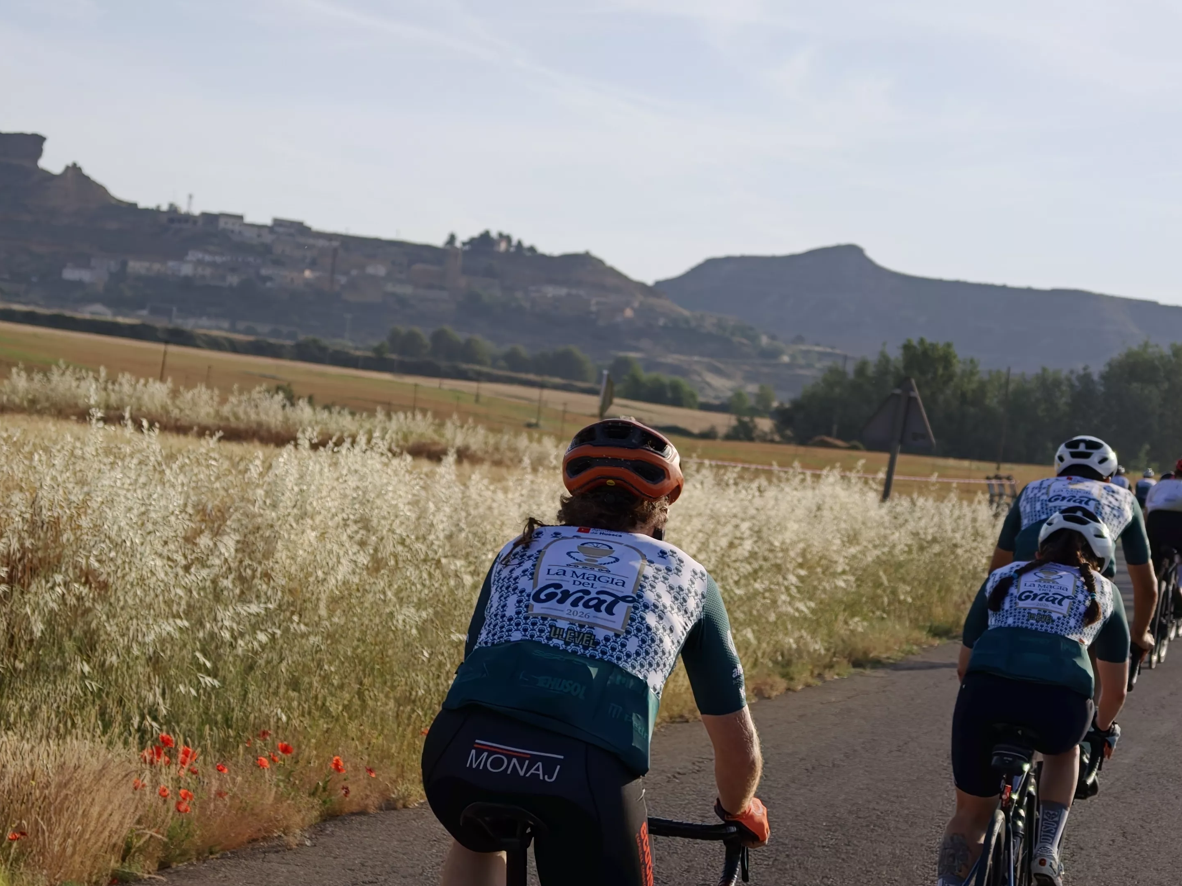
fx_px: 3414
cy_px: 527
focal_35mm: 100
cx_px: 691
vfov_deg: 14.8
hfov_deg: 19.6
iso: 50
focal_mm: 20.1
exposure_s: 1/1176
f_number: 2.2
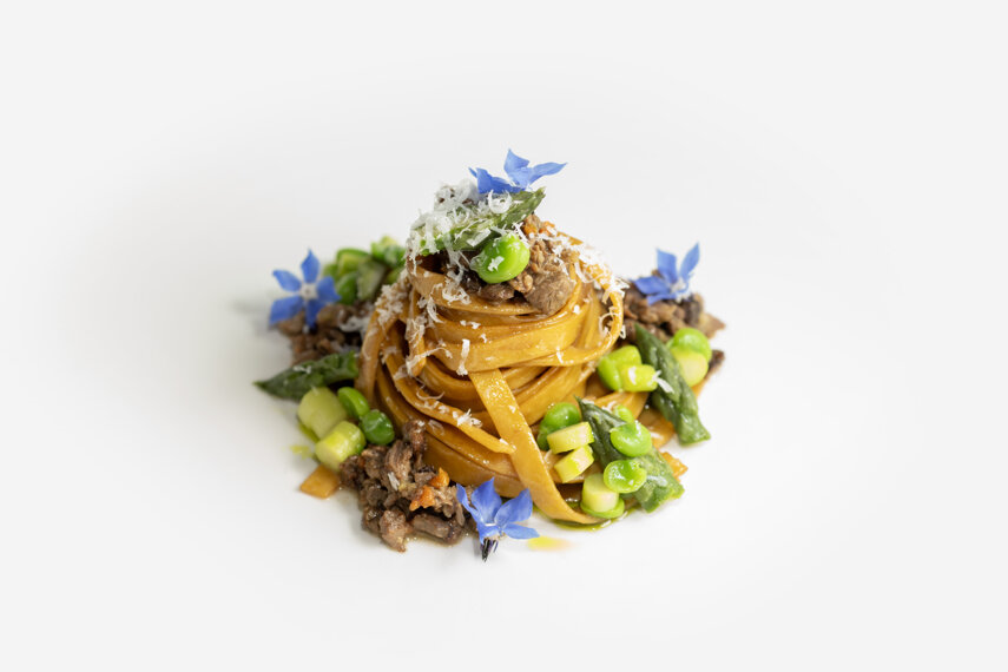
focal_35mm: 60
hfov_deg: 33.4
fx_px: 1680
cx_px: 504
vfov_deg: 22.6
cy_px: 336
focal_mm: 60
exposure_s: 1/200
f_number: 5
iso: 200
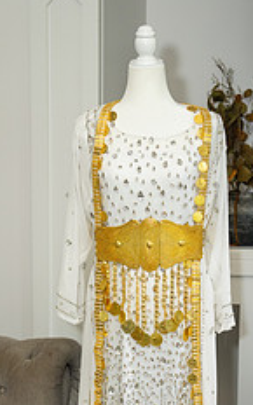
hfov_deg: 15.3
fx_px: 938
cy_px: 342
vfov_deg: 23.9
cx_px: 157
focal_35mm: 85
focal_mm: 43
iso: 1000
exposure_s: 1/125
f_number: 2.8
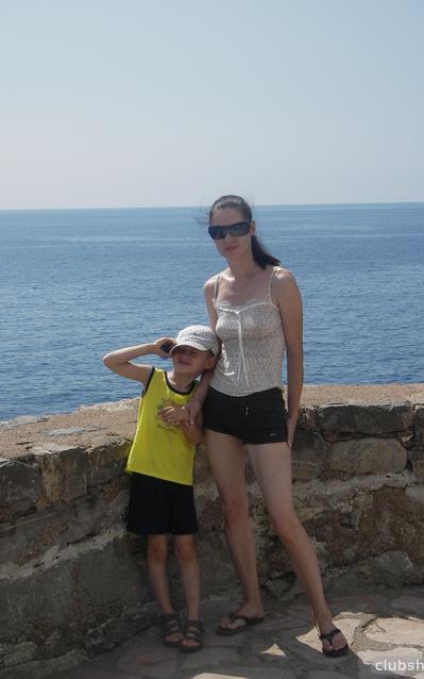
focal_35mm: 67
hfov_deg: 19.4
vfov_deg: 30.6
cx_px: 221
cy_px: 340
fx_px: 1238
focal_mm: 10.5
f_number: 7.4
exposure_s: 1/250
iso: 50
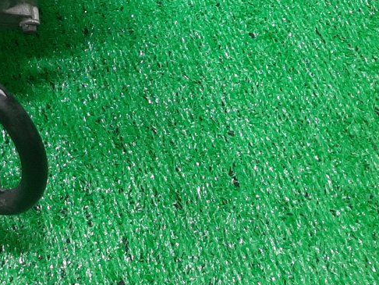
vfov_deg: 17.6
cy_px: -116
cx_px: -94
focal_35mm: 77
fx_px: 843
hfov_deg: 22.9
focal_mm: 3.93
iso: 110
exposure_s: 1/50
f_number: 1.7
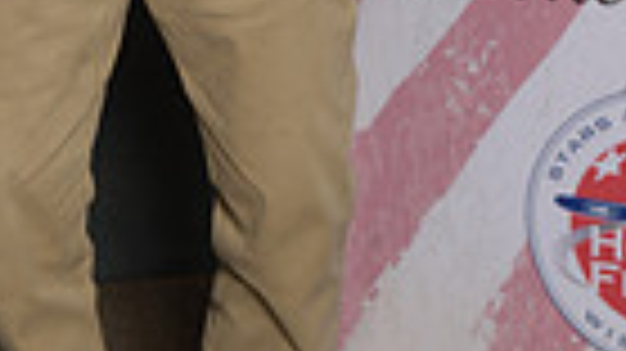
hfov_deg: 12.5
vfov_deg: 6.7
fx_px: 2820
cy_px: -531
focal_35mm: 170
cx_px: 5
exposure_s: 1/160
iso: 640
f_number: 10
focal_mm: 50
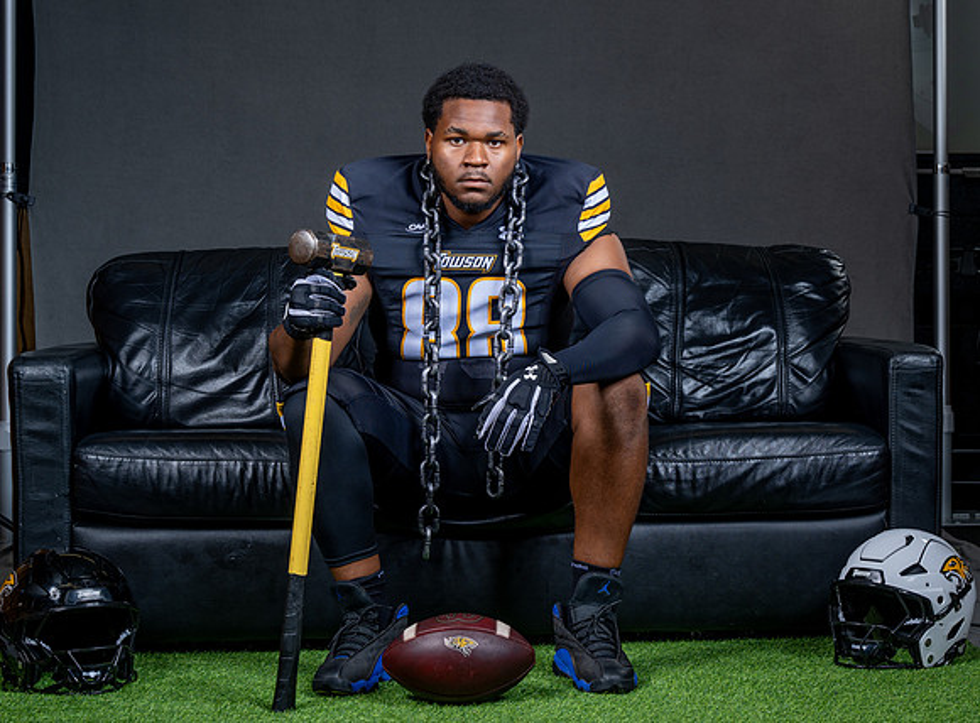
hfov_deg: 27.0
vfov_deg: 20.2
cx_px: 613
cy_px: 368
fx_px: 2035
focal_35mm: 72
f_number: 6.3
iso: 100
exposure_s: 1/200
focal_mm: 56
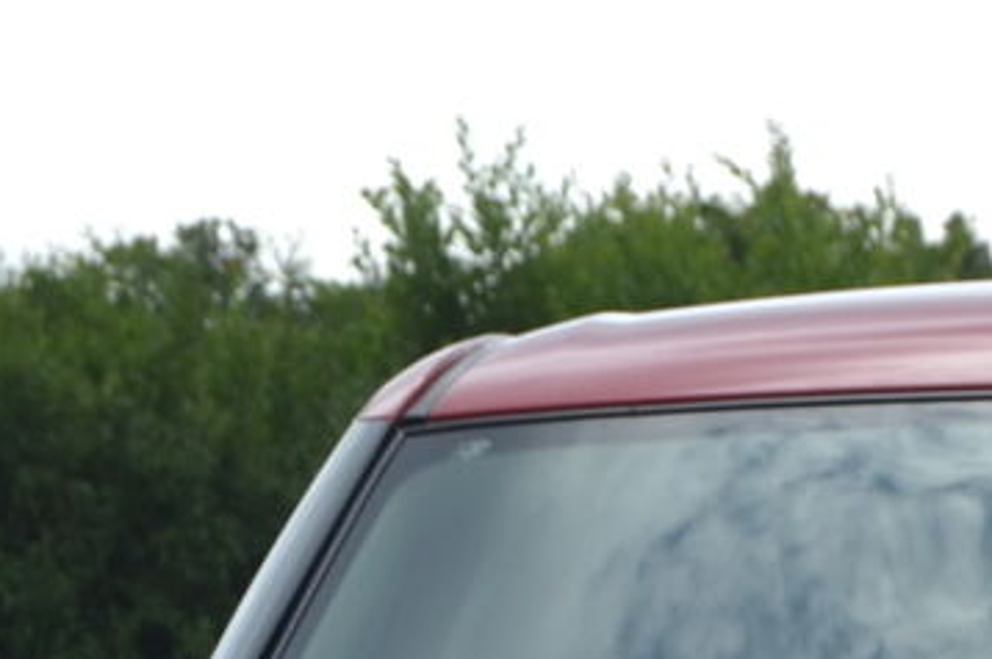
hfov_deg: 8.2
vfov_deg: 5.3
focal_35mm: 250
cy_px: 1537
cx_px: 1183
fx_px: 6874
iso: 100
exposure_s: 1/250
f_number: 8
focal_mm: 31
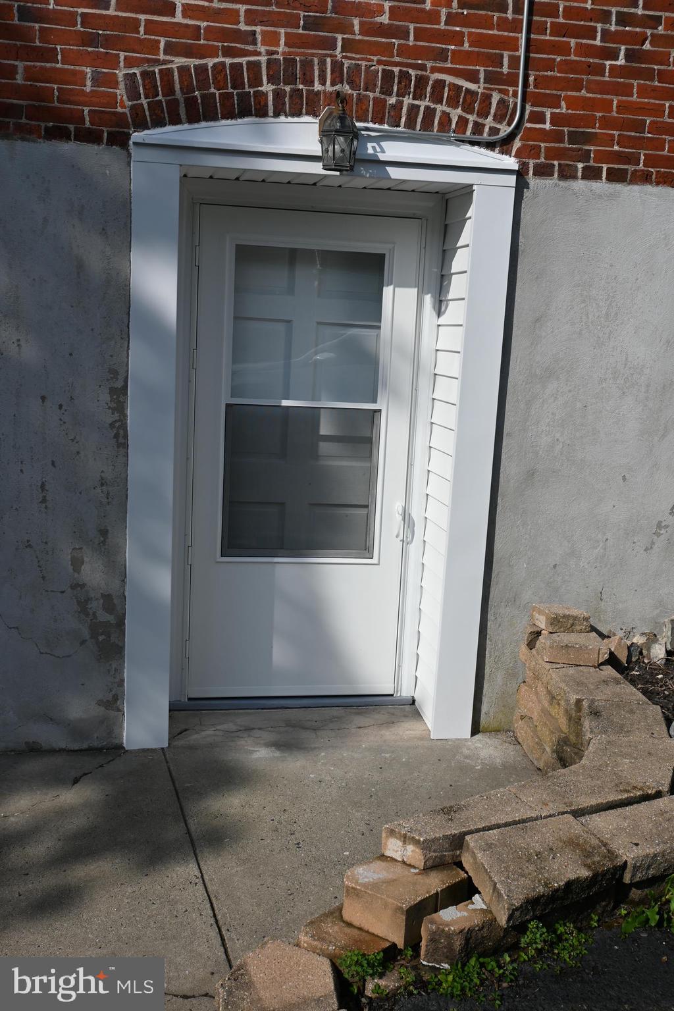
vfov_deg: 53.1
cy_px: 506
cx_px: 337
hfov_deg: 36.9
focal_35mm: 36
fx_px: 1011
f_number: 7.1
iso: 100
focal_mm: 24
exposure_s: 1/400
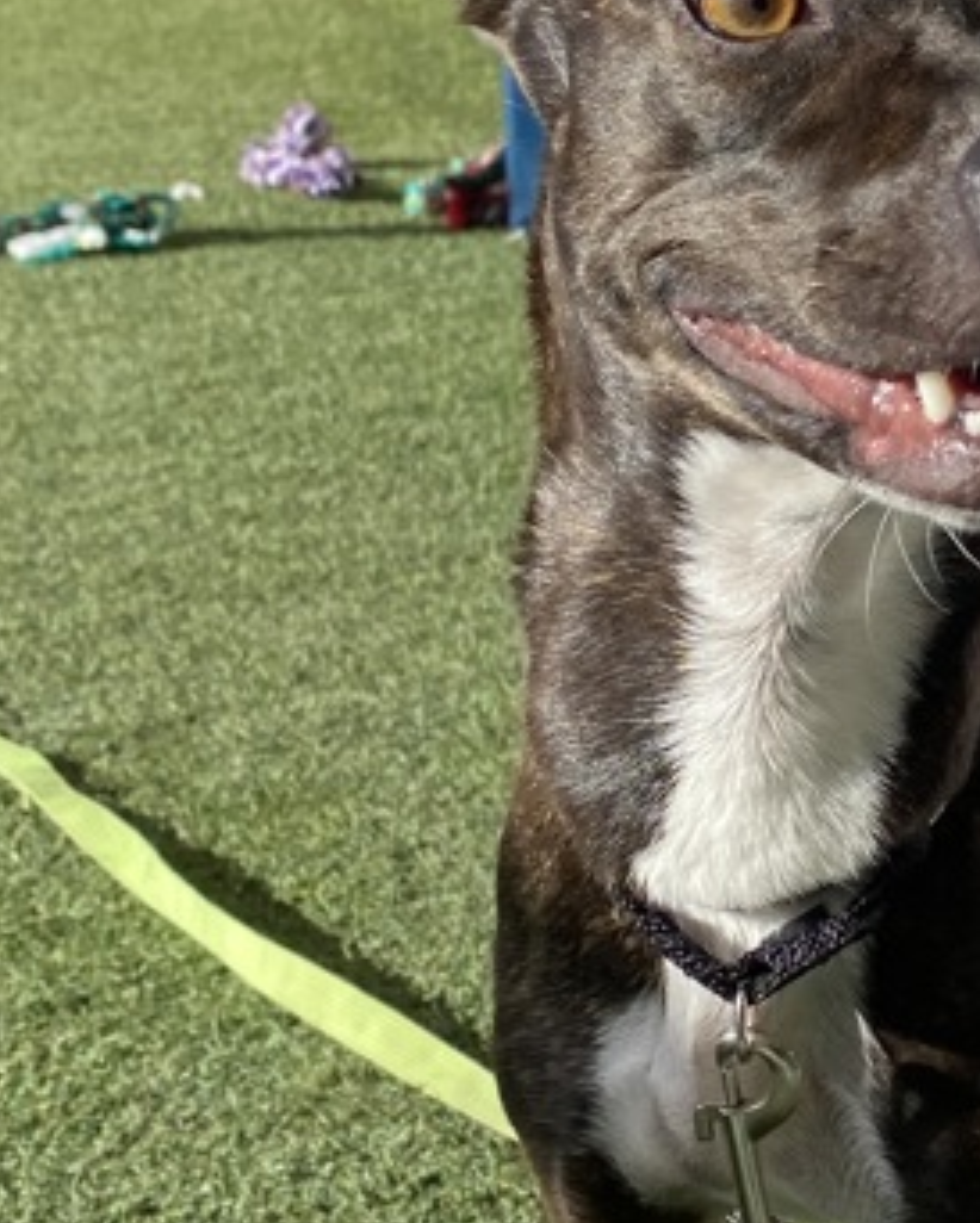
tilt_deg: -17.5
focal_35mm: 76
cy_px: 558
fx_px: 2753
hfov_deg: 19.5
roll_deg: -0.8
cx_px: 1012
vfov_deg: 25.0
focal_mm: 4.25
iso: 32
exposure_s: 1/2141
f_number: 1.8
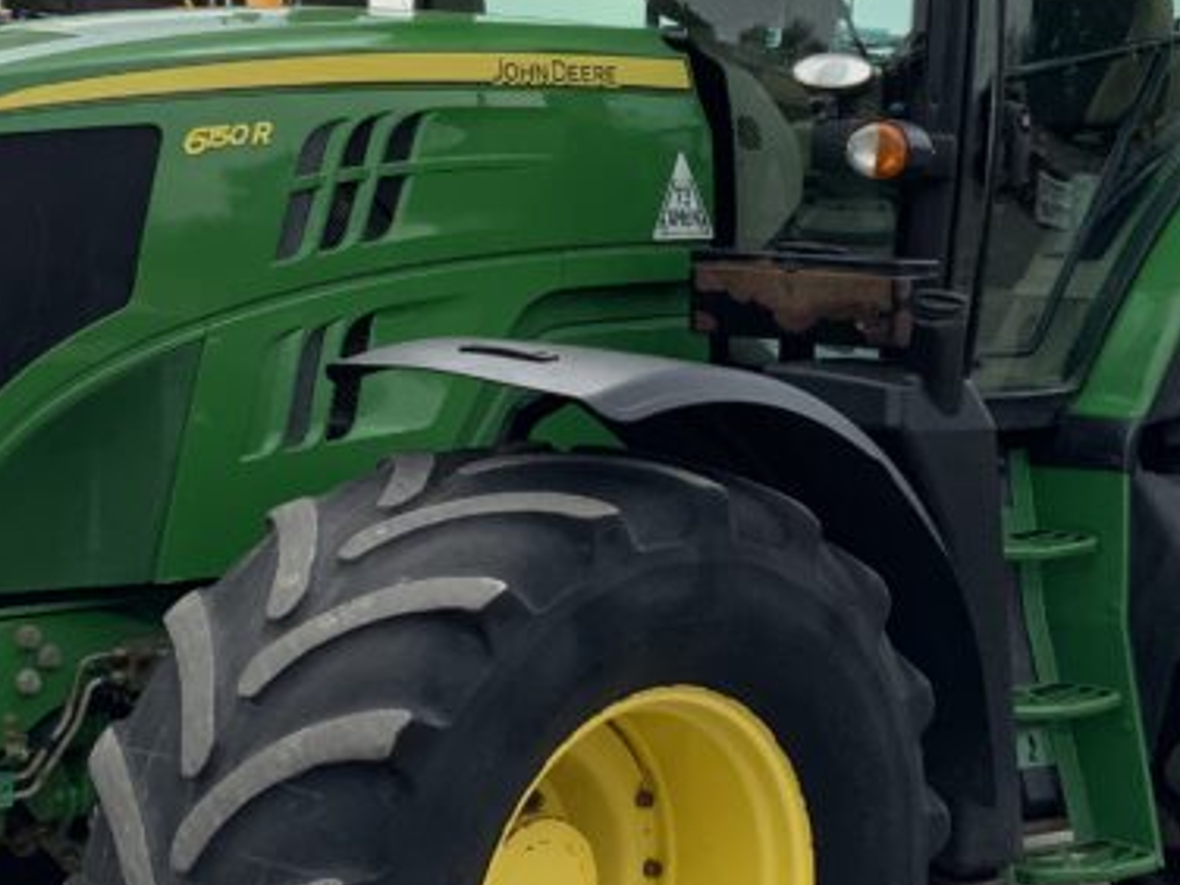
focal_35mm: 79
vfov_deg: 18.7
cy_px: 430
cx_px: 678
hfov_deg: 24.7
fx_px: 2693
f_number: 1.8
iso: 16
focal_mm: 3
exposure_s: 1/1168
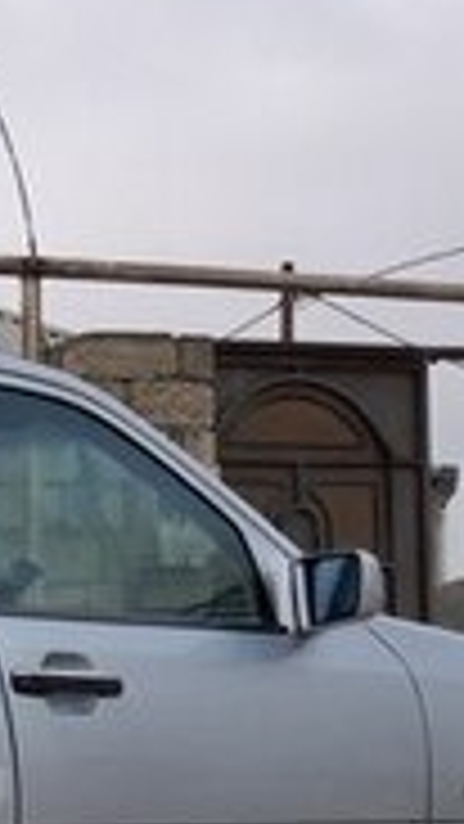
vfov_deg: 18.9
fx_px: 2405
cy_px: 835
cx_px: -450
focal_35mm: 110
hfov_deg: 10.2
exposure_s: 1/100
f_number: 1.9
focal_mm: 3.7
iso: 64
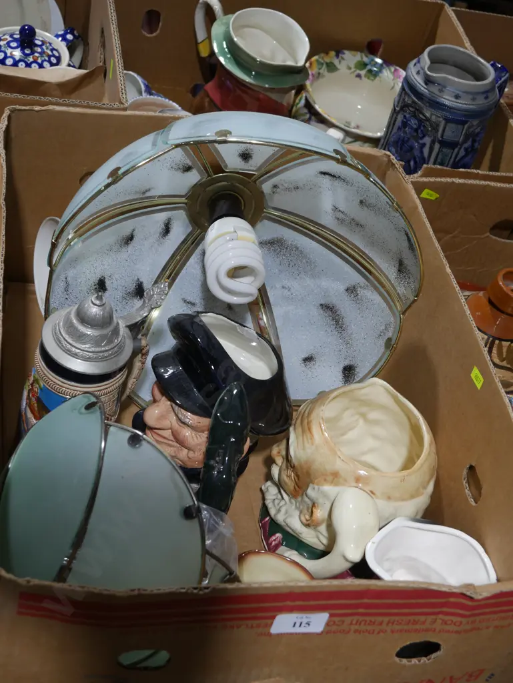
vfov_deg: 38.2
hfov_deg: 29.1
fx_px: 987
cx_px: 256
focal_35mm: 50
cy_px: 342
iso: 320
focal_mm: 25
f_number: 5.3
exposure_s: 1/60
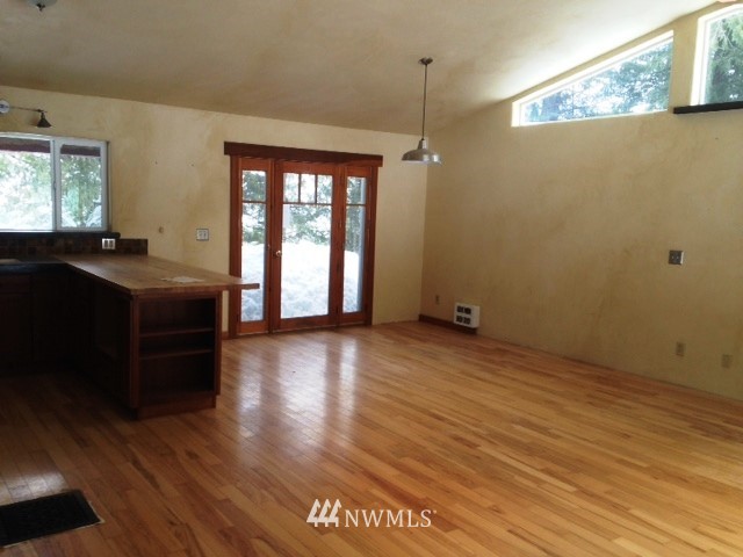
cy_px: 278
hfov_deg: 55.4
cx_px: 372
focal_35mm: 33
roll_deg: -1.8
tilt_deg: -7.4
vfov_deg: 42.9
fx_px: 708
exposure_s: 1/60
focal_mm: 4.12
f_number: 2.4
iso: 64
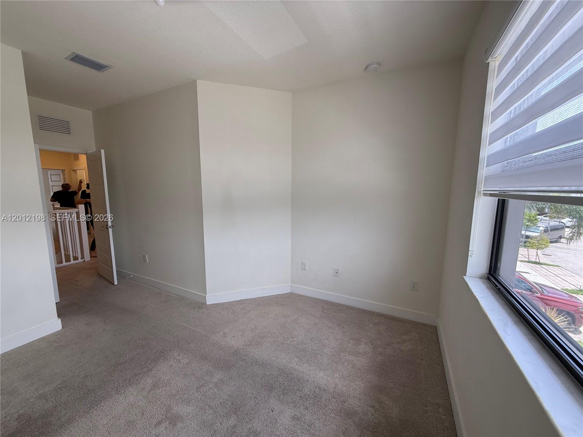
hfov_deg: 102.1
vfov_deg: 85.7
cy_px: 218
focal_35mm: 14
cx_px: 292
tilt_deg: -7.7
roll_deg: -0.1
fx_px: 236
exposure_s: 1/99
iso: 80
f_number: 2.2
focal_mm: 2.22
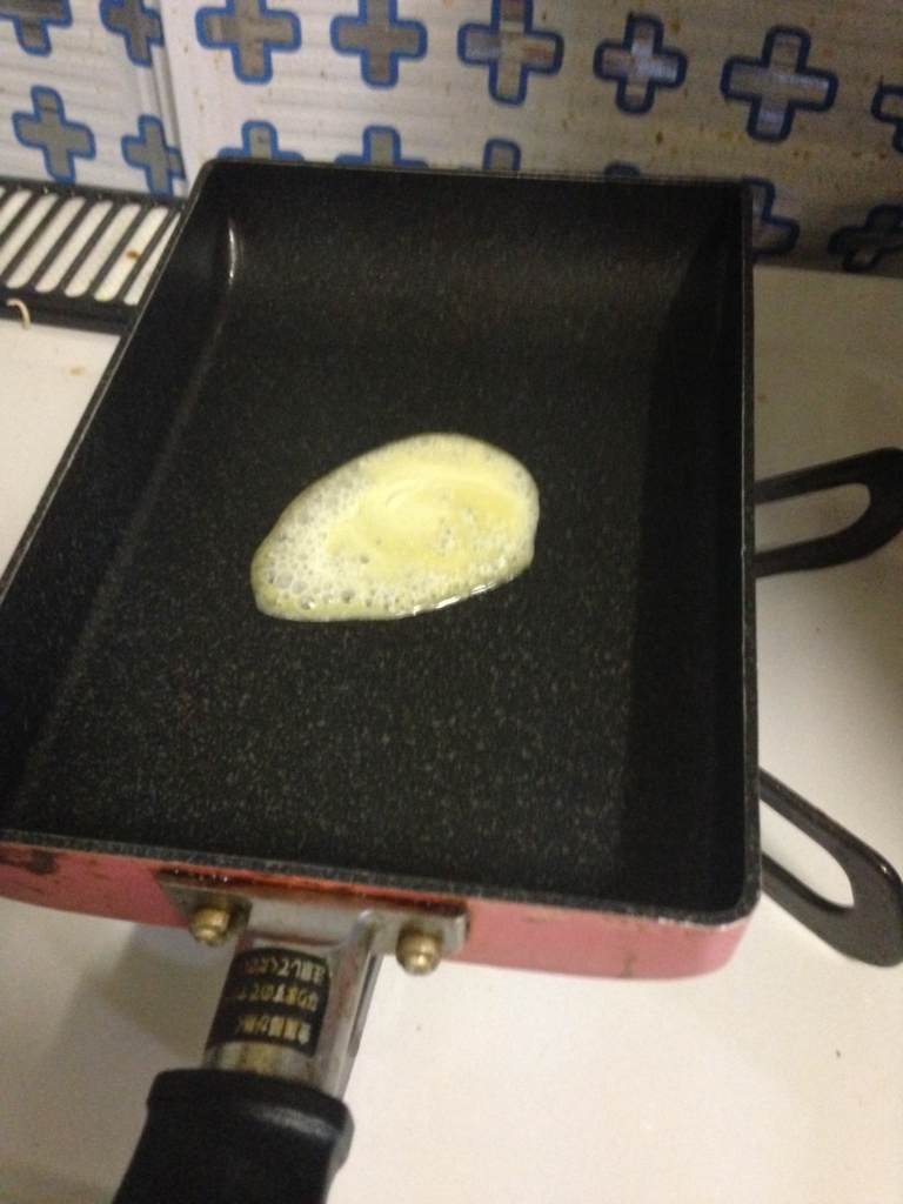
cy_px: 602
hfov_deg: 42.9
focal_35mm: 33
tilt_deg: -52.6
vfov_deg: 55.4
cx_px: 452
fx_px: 1148
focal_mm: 4.12
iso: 640
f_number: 2.4
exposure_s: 1/15
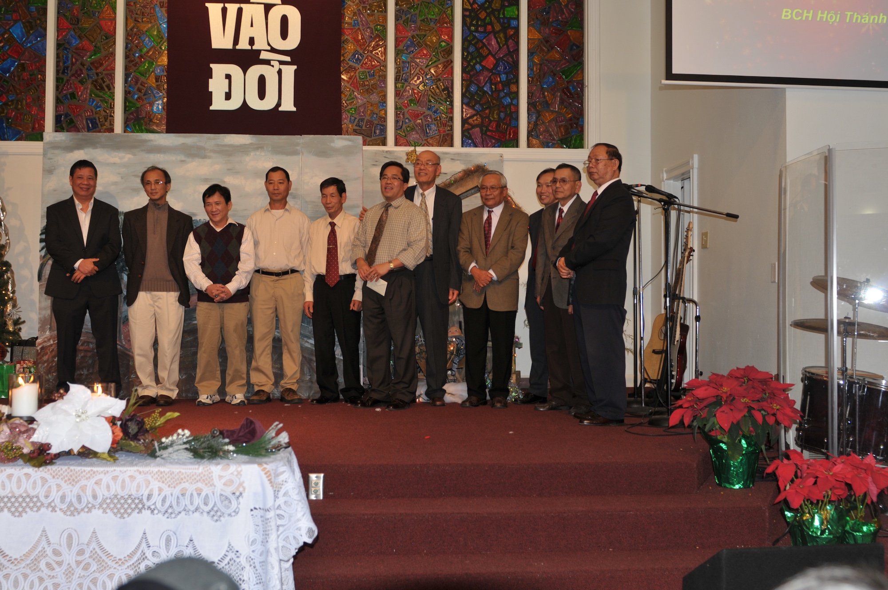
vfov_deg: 36.8
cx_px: 444
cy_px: 295
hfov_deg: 53.2
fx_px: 887
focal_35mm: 36
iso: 200
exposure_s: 1/60
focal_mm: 24
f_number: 3.5
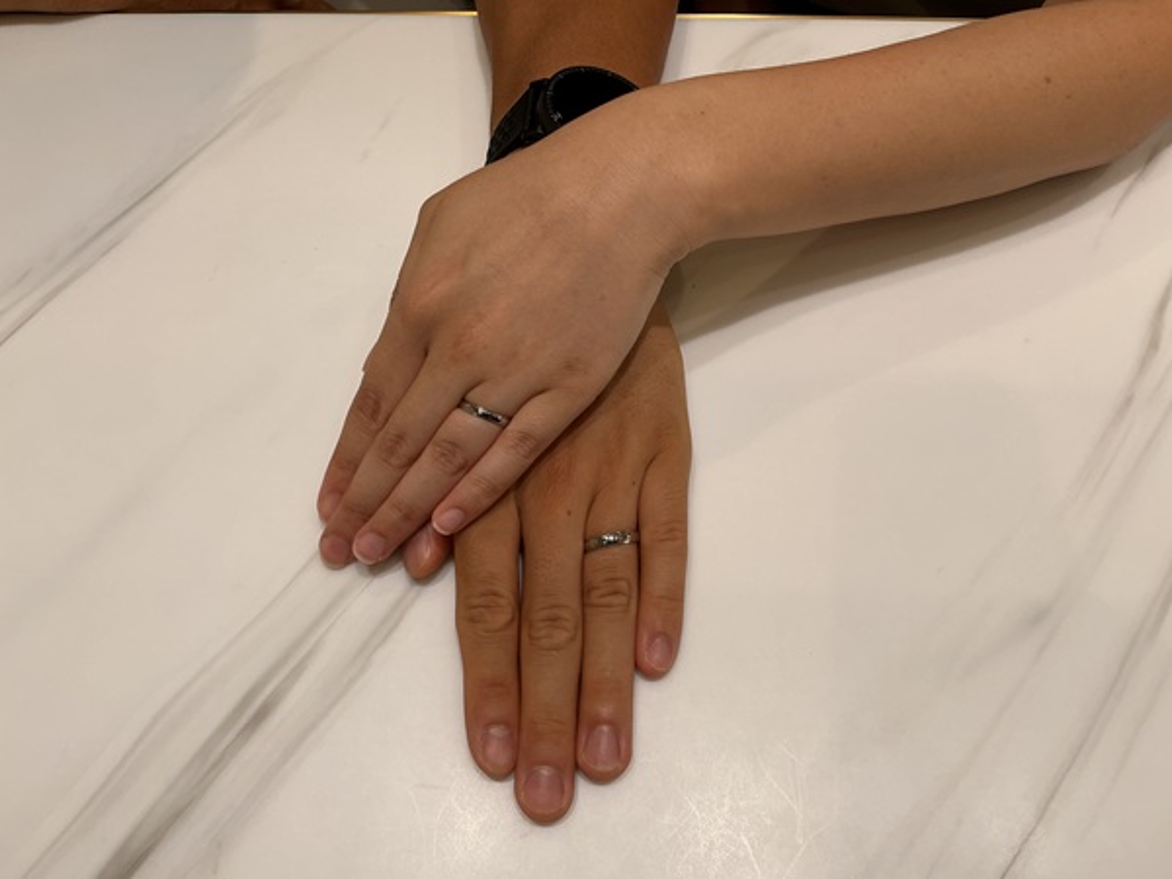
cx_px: 586
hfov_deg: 61.7
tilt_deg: -63.8
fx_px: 982
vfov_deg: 48.2
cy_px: 440
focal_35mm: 29
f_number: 1.8
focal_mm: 3
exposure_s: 1/259
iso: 25
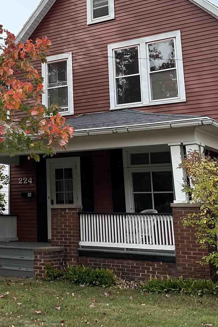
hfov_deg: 22.2
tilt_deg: +13.0
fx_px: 536
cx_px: 4
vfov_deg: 33.3
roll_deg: -0.6
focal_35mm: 59
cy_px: 87
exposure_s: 1/1812
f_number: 1.78
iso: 80
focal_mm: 6.86
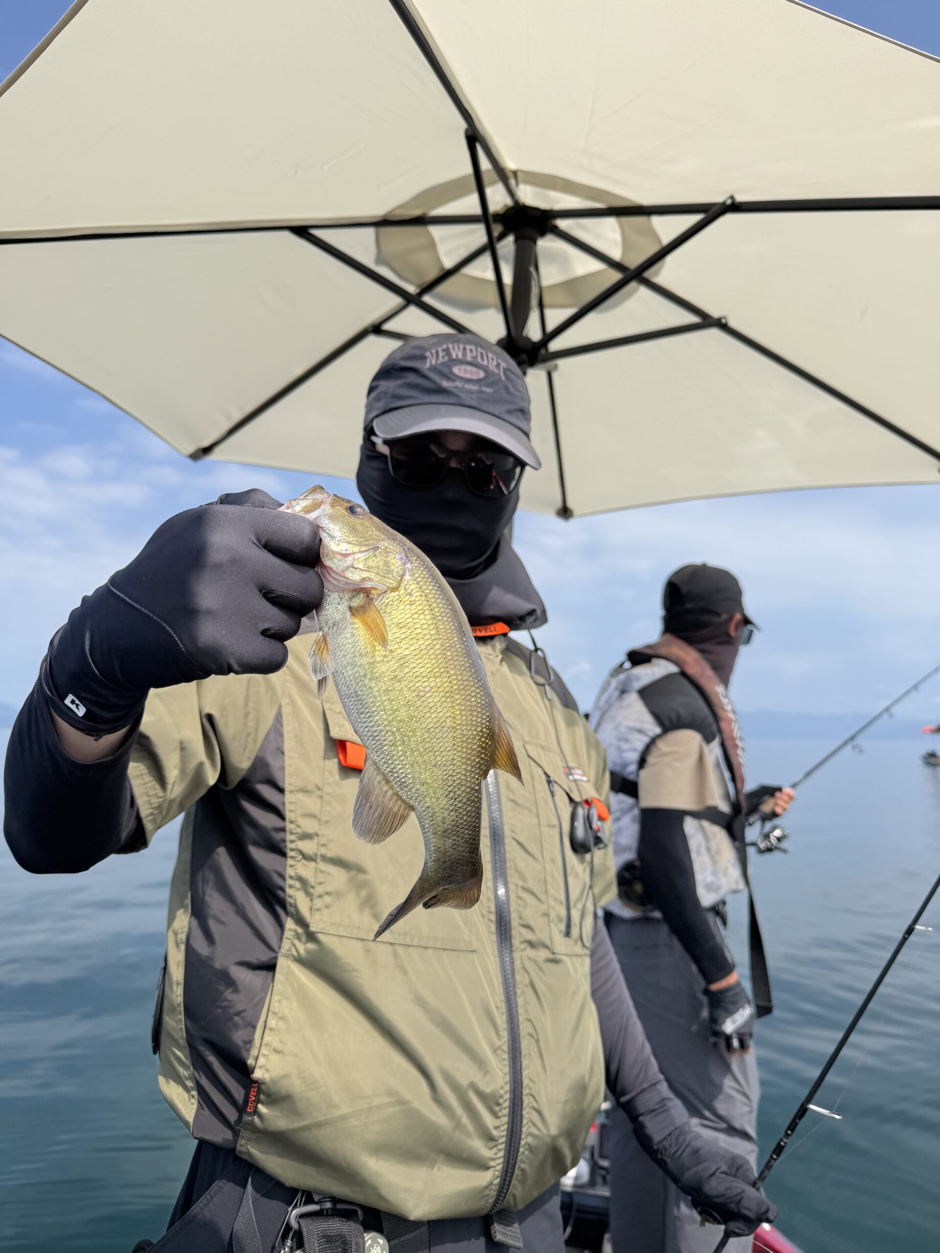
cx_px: 470
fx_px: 869
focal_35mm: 24
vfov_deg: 71.6
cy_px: 626
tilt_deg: +6.8
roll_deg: -2.1
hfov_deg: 56.8
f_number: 1.78
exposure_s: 1/4975
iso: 80
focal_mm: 6.76
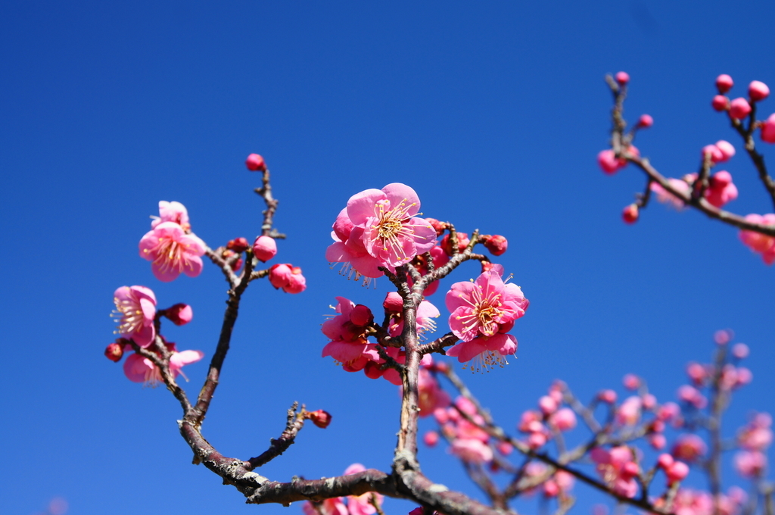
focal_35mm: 45
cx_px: 388
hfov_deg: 43.7
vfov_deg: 29.8
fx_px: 968
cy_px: 258
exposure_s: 1/500
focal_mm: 30
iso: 100
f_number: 5.6
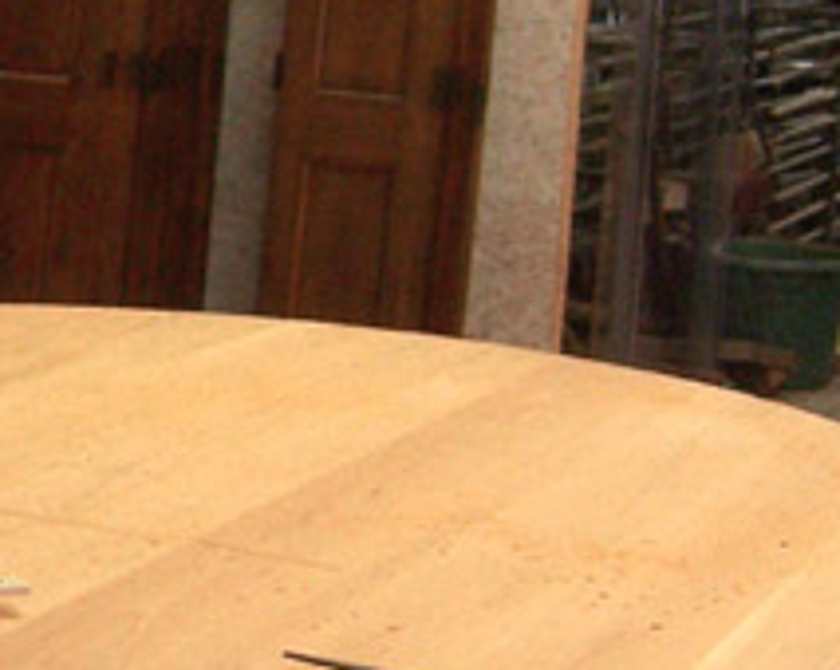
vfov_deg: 14.1
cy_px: 323
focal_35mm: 109
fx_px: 2707
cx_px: -513
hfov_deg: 15.8
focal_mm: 5.5
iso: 140
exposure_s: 1/15
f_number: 3.4
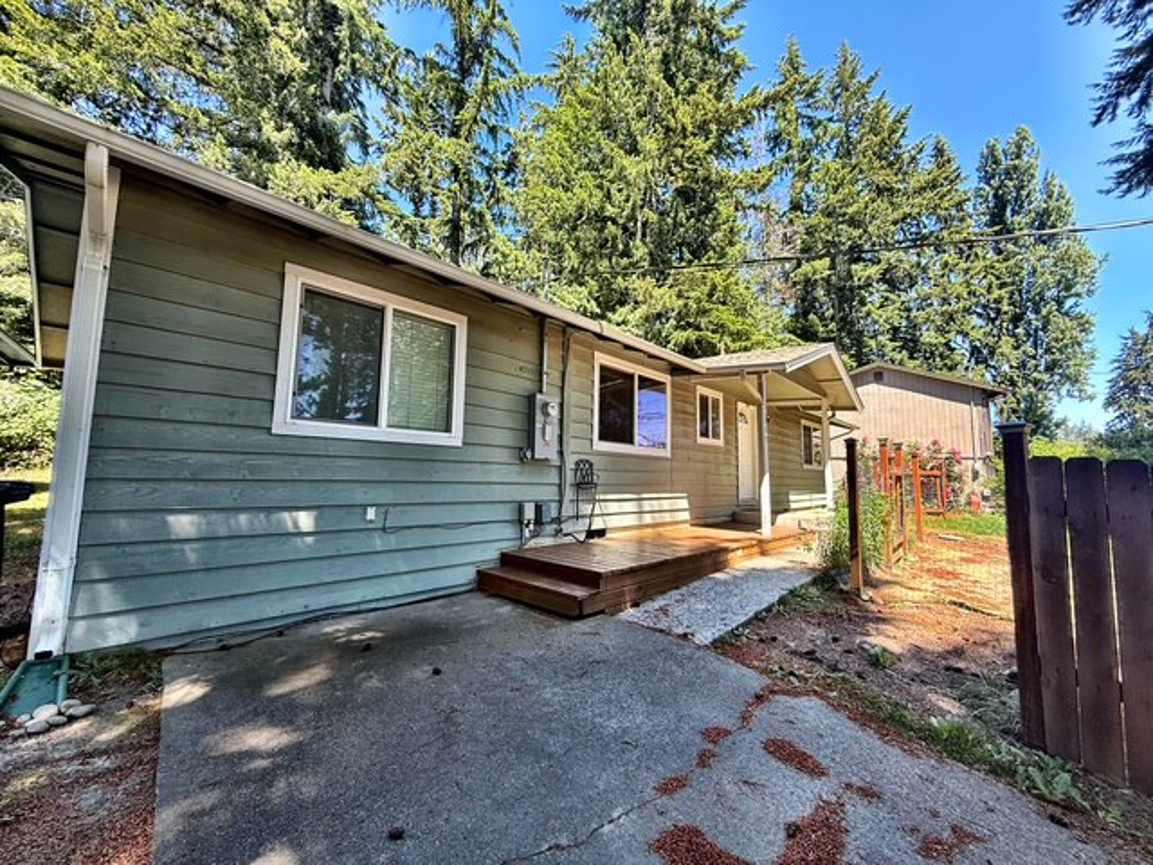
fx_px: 466
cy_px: 432
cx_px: 576
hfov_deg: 102.1
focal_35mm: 14
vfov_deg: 85.7
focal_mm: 2.22
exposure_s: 1/247
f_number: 2.2
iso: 64
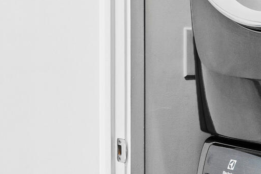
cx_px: 115
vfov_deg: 12.9
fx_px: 769
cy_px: 54
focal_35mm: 106
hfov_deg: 19.3
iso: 100
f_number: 7.1
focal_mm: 12
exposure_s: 1/1.25
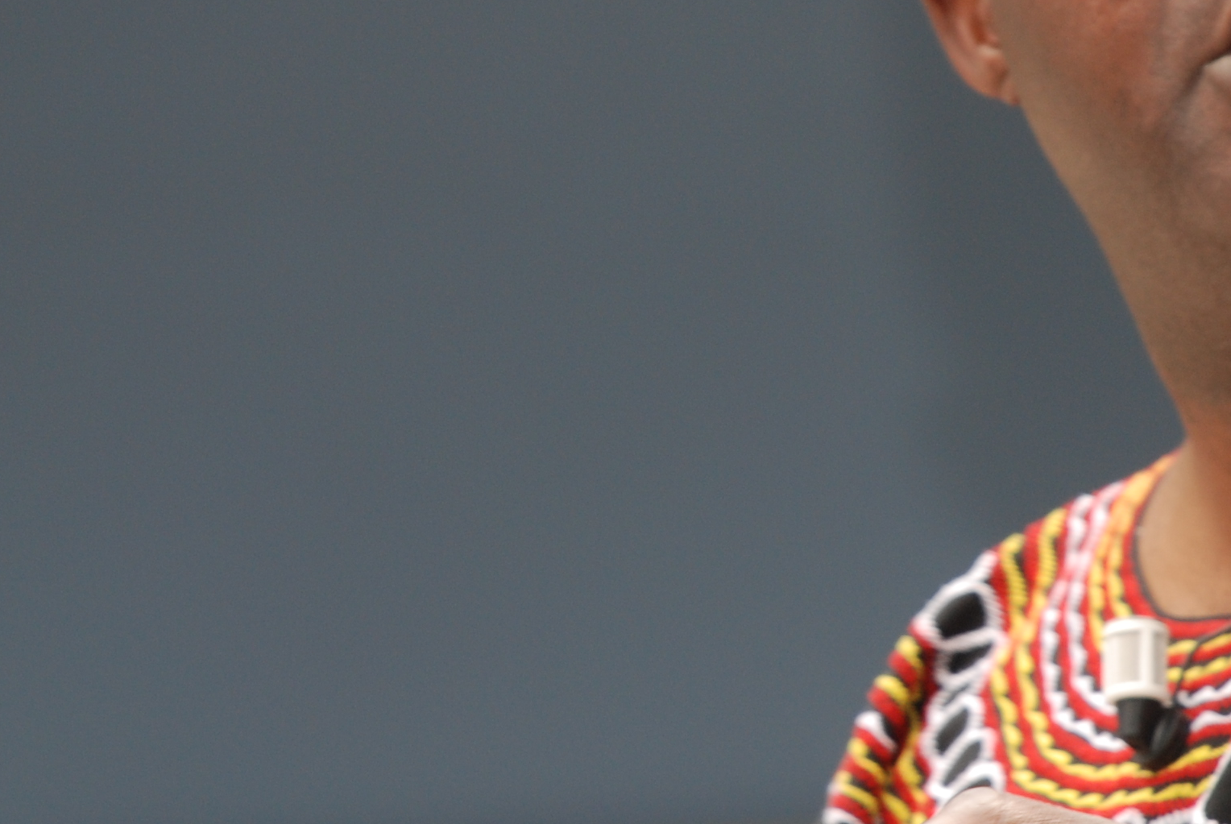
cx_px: 808
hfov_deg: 4.0
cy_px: 404
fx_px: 17573
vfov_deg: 2.7
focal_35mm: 513
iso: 200
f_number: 5.6
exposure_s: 1/60
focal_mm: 135
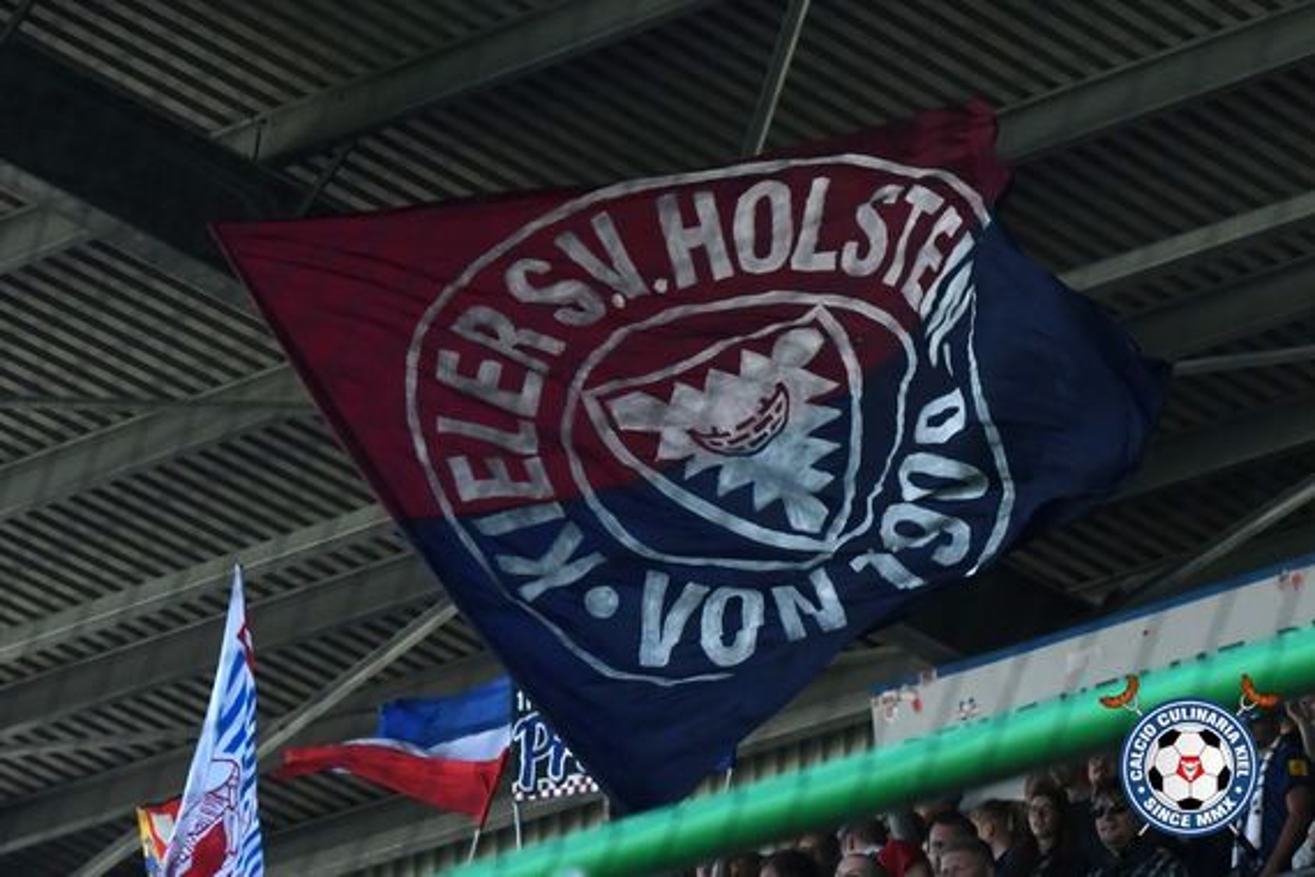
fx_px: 3835
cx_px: 658
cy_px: 438
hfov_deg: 19.5
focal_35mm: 105
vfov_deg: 13.0
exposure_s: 1/1250
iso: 1250
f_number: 6.3
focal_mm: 70
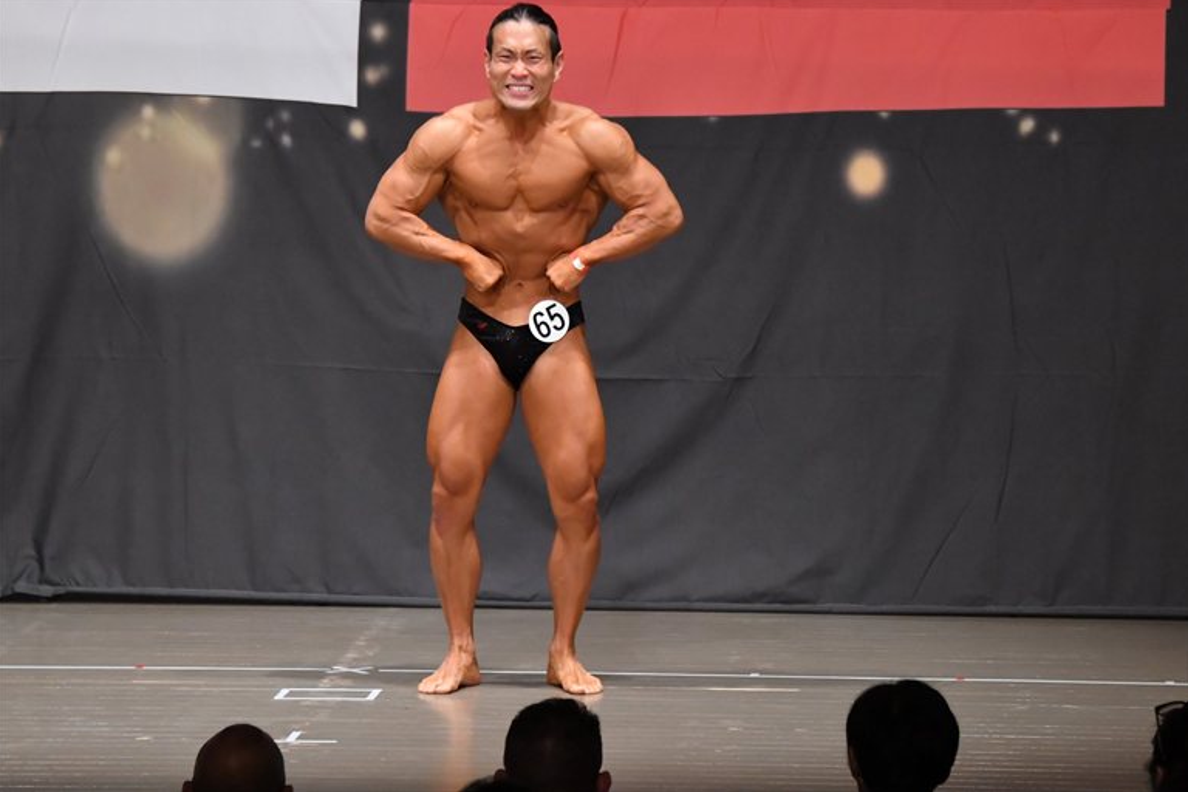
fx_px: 7490
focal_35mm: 227
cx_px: 596
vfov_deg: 6.1
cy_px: 394
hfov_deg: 9.1
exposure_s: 1/400
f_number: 5.6
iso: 6400
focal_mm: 150
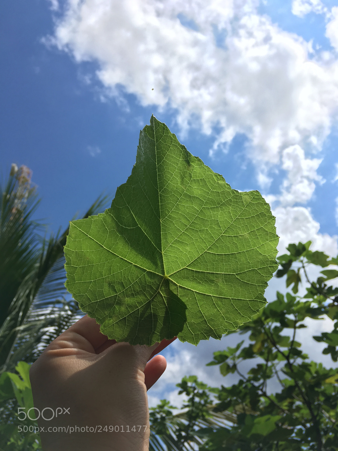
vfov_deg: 61.7
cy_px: 226
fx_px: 378
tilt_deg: +37.4
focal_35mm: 29
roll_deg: +4.6
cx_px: 169
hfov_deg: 48.2
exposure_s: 1/2079
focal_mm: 4.15
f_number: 2.2
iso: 25
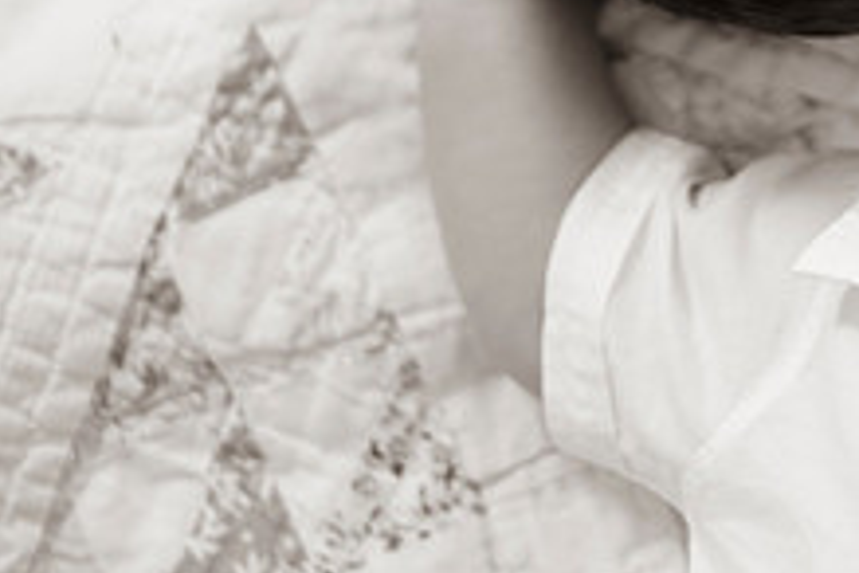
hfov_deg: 8.5
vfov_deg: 5.7
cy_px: -100
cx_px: 1134
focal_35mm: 238
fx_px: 5679
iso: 100
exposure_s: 1/320
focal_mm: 90
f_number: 2.8
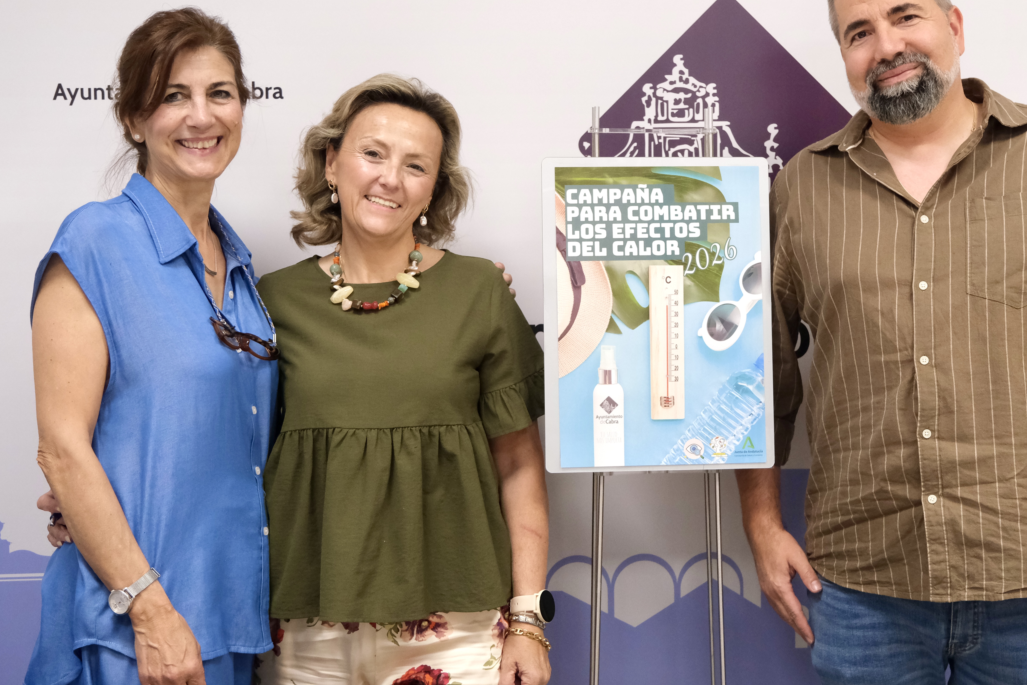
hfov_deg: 36.8
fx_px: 1540
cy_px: 345
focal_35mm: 54
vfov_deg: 25.1
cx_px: 601
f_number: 4
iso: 2500
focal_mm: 29.2
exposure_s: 1/160
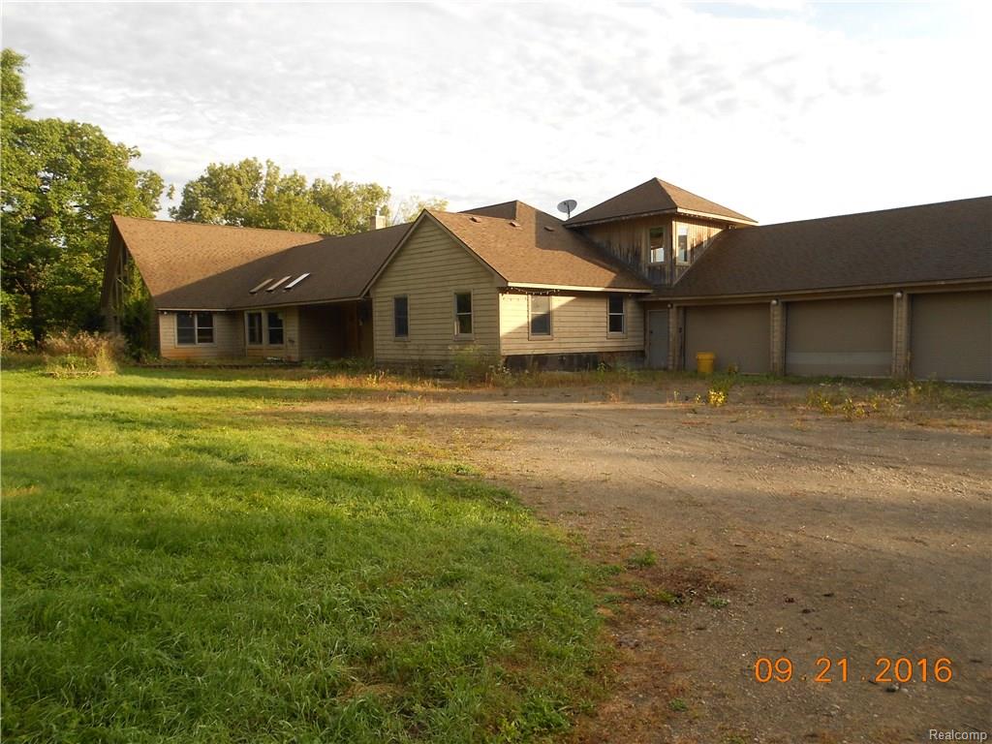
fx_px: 745
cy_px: 372
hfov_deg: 67.3
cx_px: 496
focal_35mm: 26
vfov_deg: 53.1
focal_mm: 4.6
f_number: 3.2
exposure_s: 1/320
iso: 80
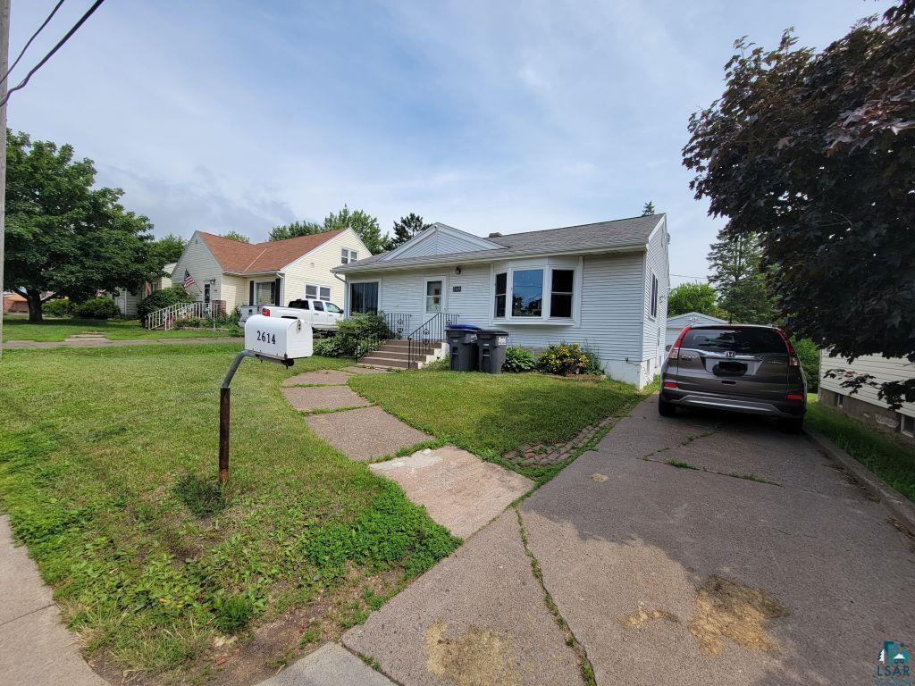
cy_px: 343
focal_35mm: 13
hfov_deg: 106.2
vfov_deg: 89.9
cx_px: 458
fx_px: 344
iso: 50
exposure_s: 1/1844
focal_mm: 2.2
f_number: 2.2
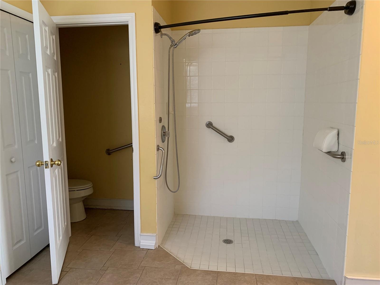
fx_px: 285
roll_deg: -0.1
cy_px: 142
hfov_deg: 67.3
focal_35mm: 26
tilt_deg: -9.8
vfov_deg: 53.1
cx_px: 190
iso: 320
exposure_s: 1/60
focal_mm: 4.25
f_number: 1.8
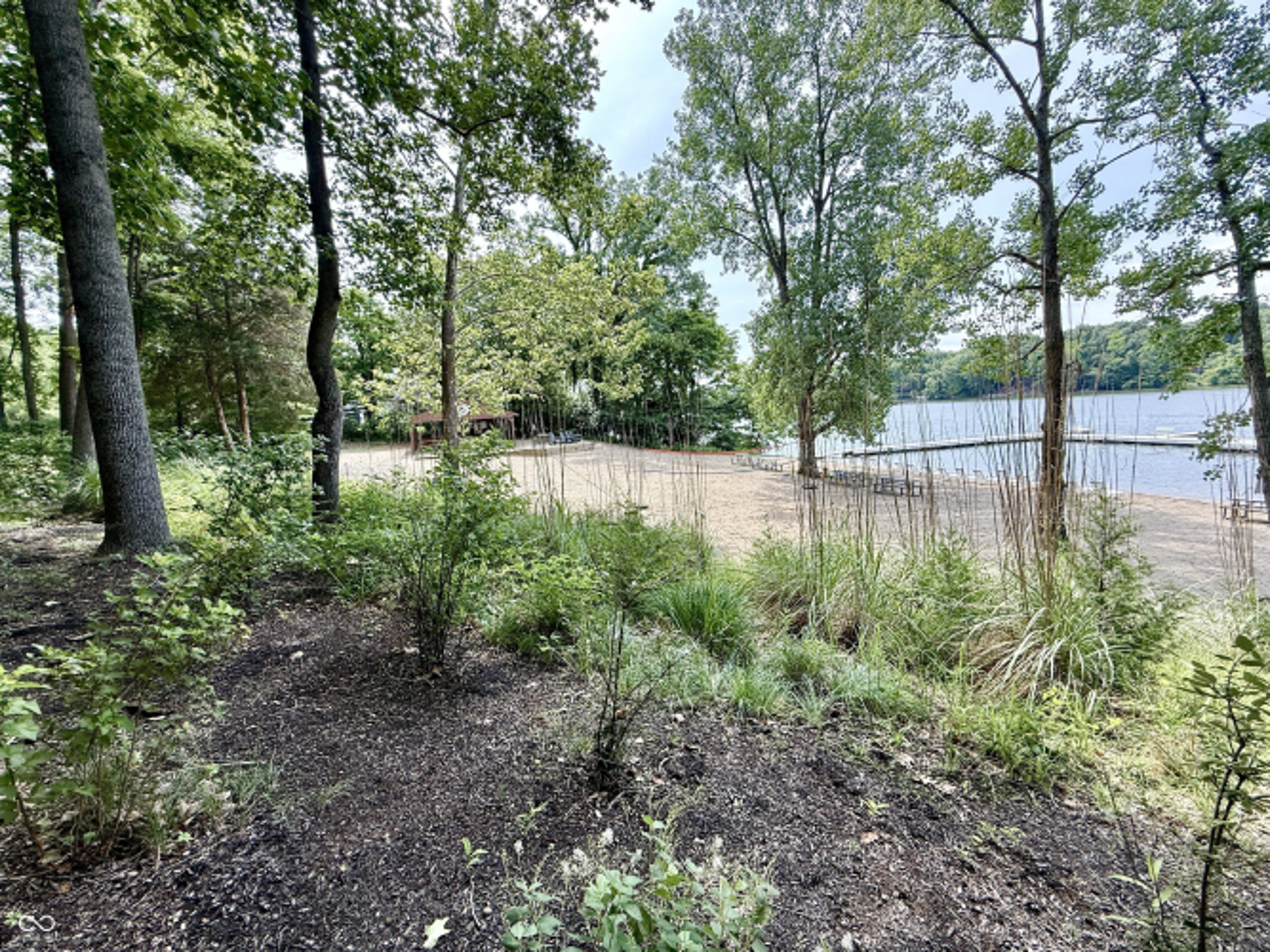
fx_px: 514
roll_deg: +4.7
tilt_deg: -6.3
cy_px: 476
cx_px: 635
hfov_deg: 102.1
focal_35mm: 14
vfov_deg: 85.7
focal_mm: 2.22
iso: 50
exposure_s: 1/405
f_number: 2.2
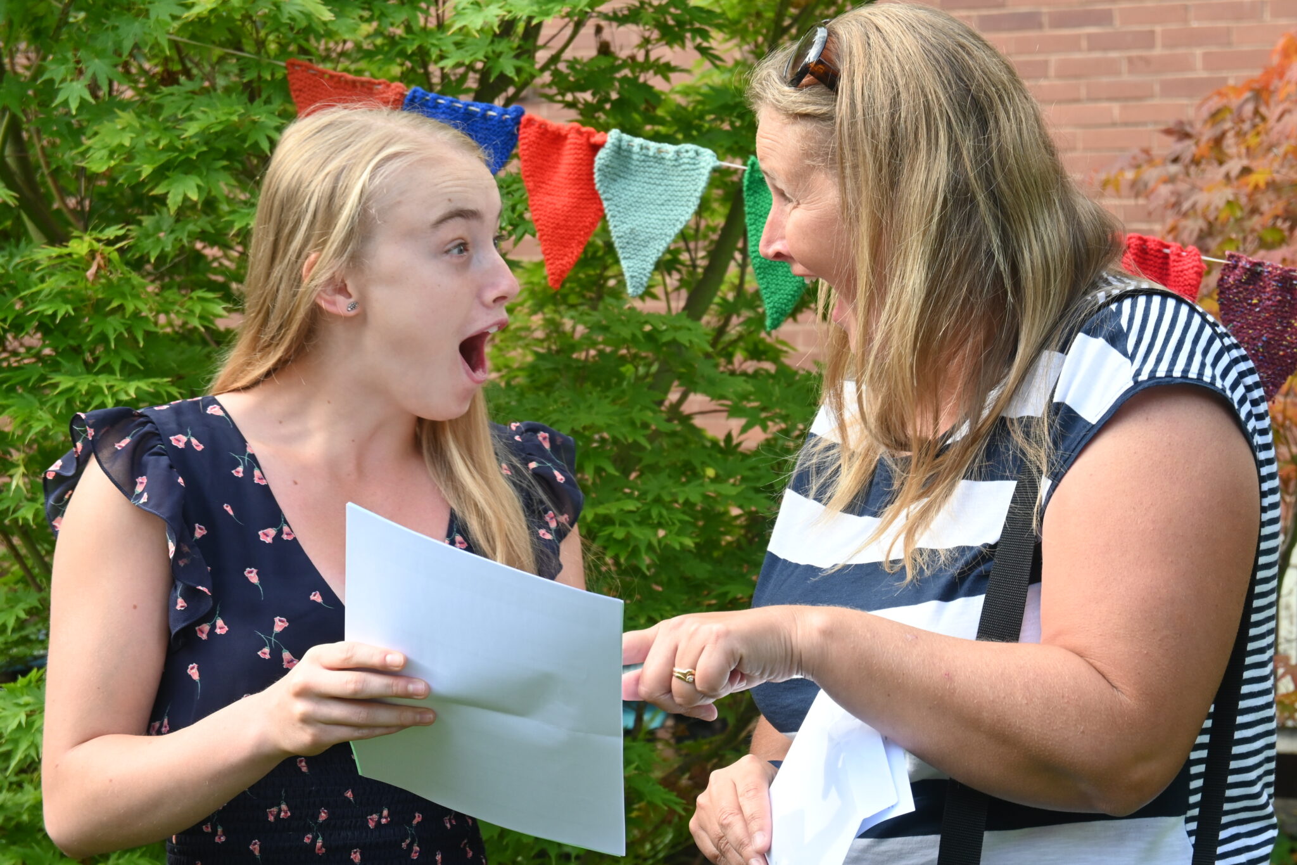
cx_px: 648
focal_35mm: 75
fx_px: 2702
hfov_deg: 27.0
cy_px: 432
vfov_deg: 18.2
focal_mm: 50
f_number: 6.3
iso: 400
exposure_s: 1/160
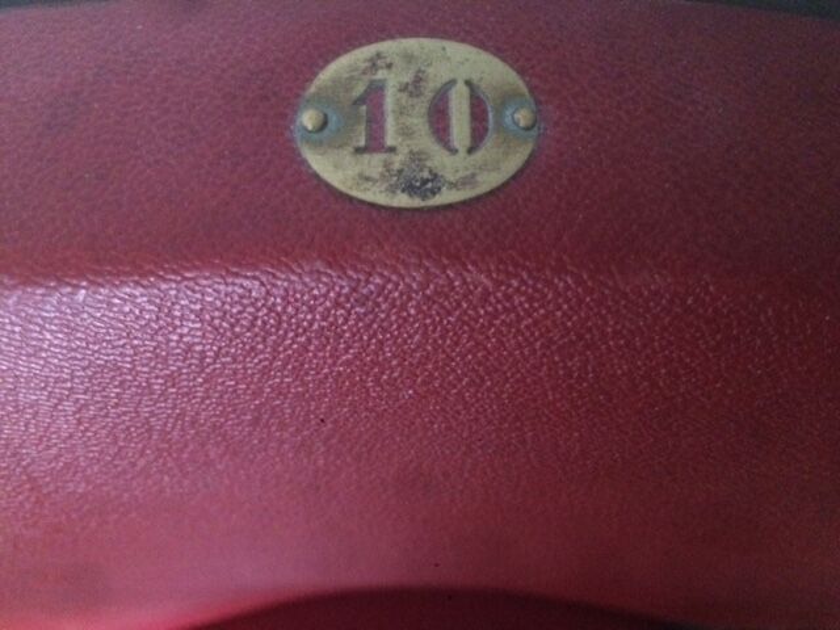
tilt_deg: -87.5
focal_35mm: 29
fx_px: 704
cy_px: 315
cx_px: 420
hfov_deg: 61.7
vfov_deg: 48.2
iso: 640
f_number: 2.2
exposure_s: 1/17
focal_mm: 4.15
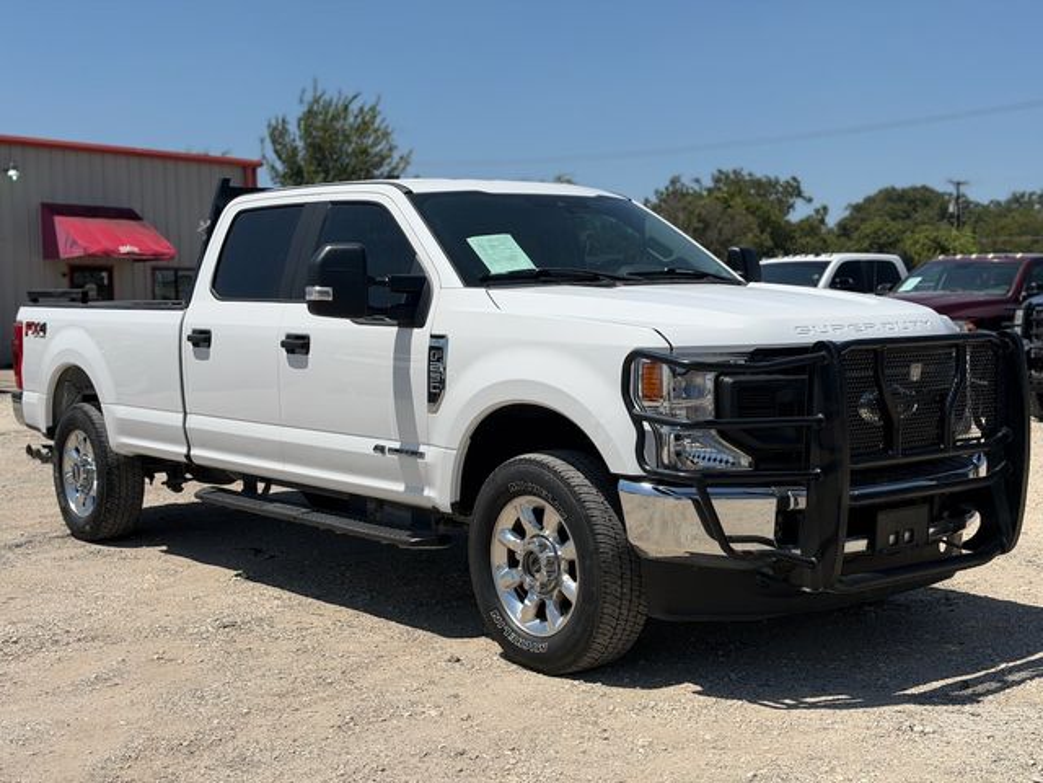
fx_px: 1446
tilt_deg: -2.0
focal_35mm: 48
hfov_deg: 39.7
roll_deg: +0.9
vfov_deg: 30.3
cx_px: 522
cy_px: 392
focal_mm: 6.76
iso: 80
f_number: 1.78
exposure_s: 1/11364
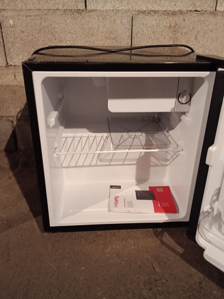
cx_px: 112
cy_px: 150
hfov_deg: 46.8
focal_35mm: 30
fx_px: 259
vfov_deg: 60.0
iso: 6471
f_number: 1.7
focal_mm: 5.24
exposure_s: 1/16.7
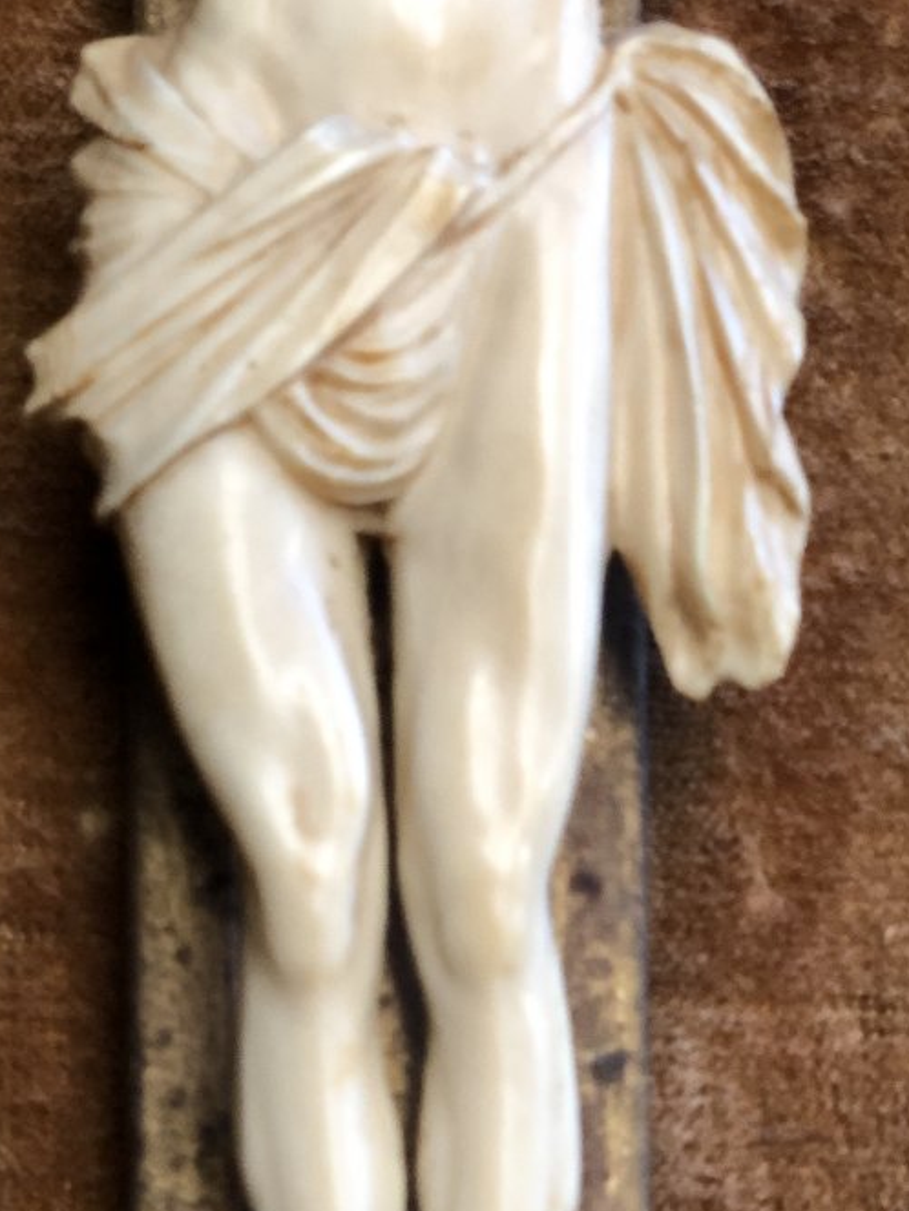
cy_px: 947
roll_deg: +1.7
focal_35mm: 94
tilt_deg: -5.0
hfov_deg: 15.7
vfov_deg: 20.7
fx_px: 3291
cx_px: 308
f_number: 2.4
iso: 125
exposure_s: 1/24
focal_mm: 6
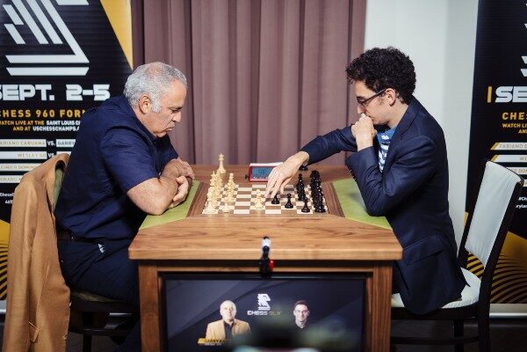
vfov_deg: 27.0
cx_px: 264
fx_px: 732
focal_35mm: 50
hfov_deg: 39.6
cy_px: 176
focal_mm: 50
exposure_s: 1/200
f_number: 1.4
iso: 400
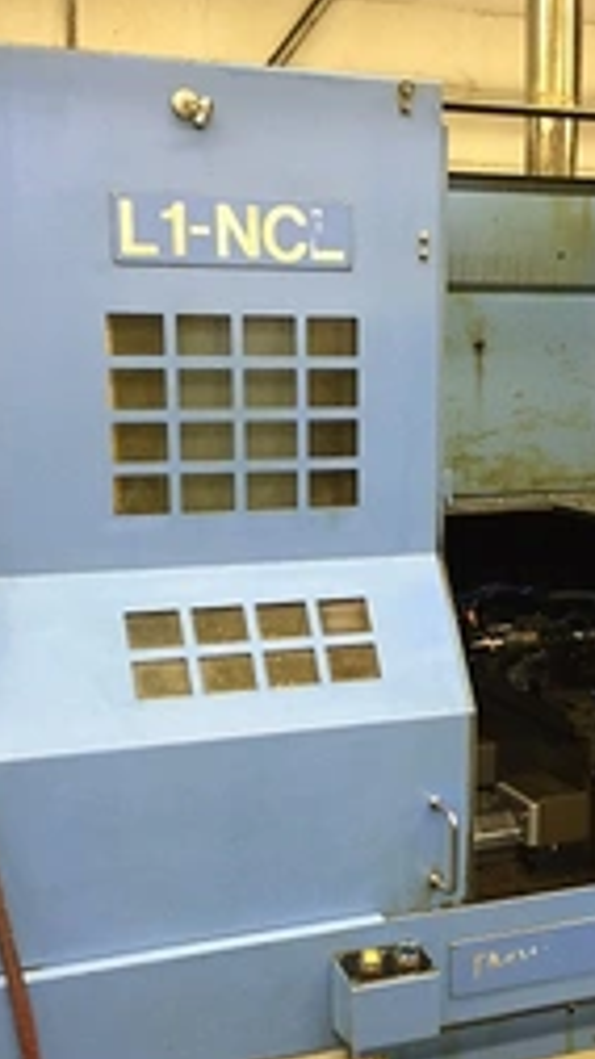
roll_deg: -0.7
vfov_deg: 41.0
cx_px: 406
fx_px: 1405
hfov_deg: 23.8
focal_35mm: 50
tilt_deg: -10.5
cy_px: 682
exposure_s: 1/30
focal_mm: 4.15
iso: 125
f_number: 2.2
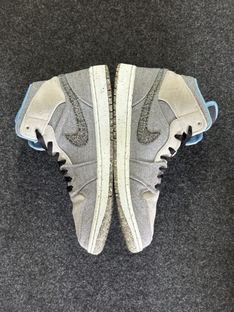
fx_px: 441
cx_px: 116
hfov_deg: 29.7
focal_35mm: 49
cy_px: 156
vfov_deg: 38.9
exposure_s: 1/50
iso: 160
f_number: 1.78
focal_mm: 6.86
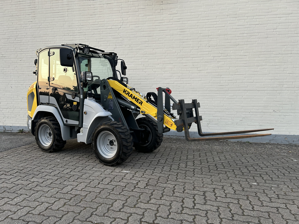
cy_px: 112
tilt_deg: -3.7
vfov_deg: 53.1
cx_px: 150
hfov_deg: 67.3
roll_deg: +0.0
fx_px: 225
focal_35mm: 26
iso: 125
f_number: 1.5
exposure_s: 1/78
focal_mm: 5.7
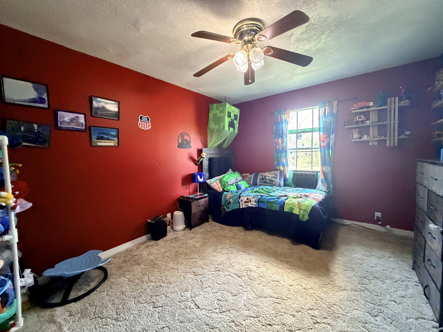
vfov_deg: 85.7
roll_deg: +1.2
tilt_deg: -4.3
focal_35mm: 14
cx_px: 222
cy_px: 166
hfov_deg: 102.1
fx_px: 179
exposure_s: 1/60
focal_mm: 2.22
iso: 1250
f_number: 2.2
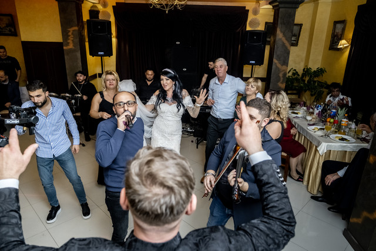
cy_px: 126
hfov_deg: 73.7
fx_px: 251
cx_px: 188
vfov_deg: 53.2
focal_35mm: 24
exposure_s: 1/125
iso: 2000
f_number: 2.8
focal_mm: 16
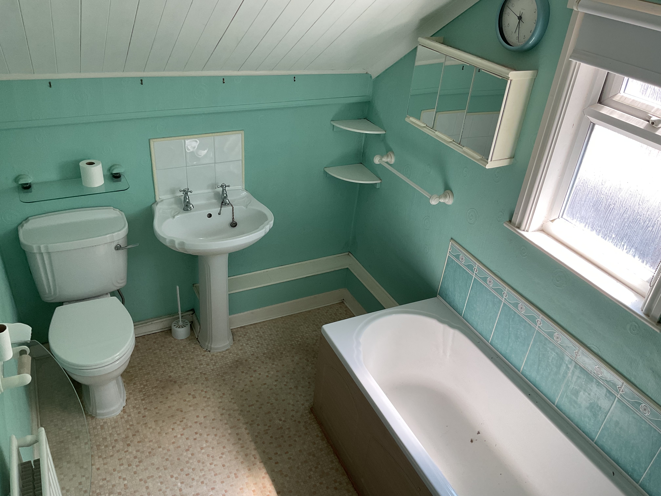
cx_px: 330
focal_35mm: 29
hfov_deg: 61.7
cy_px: 248
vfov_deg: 48.2
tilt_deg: -31.4
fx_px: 554
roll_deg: -5.8
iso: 50
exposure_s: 1/120
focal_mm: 3
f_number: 1.8
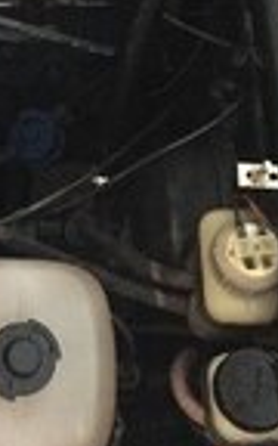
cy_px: -53
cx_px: -53
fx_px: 1285
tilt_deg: -62.9
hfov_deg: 12.1
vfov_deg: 18.8
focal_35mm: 106
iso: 800
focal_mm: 4.15
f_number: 2.2
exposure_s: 1/17
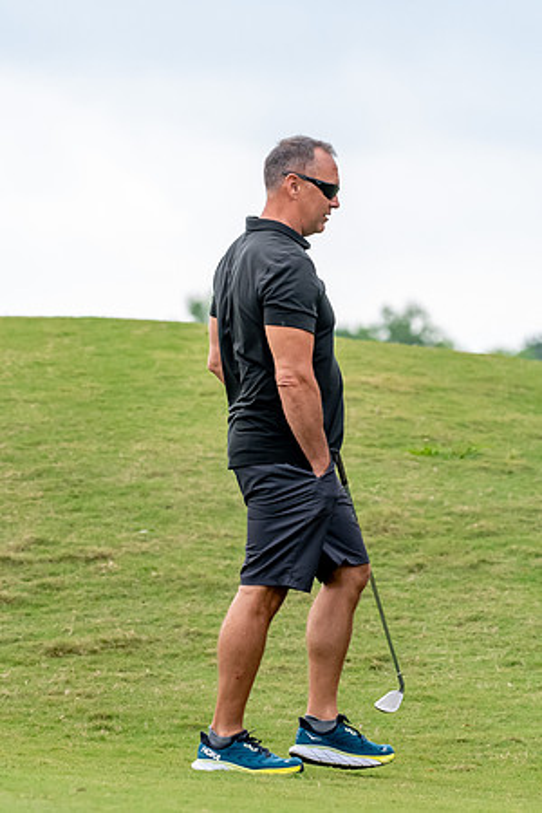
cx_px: 271
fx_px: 6774
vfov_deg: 6.9
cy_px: 406
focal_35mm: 300
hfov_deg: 4.6
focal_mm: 200
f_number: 5.6
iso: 1800
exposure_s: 1/2000
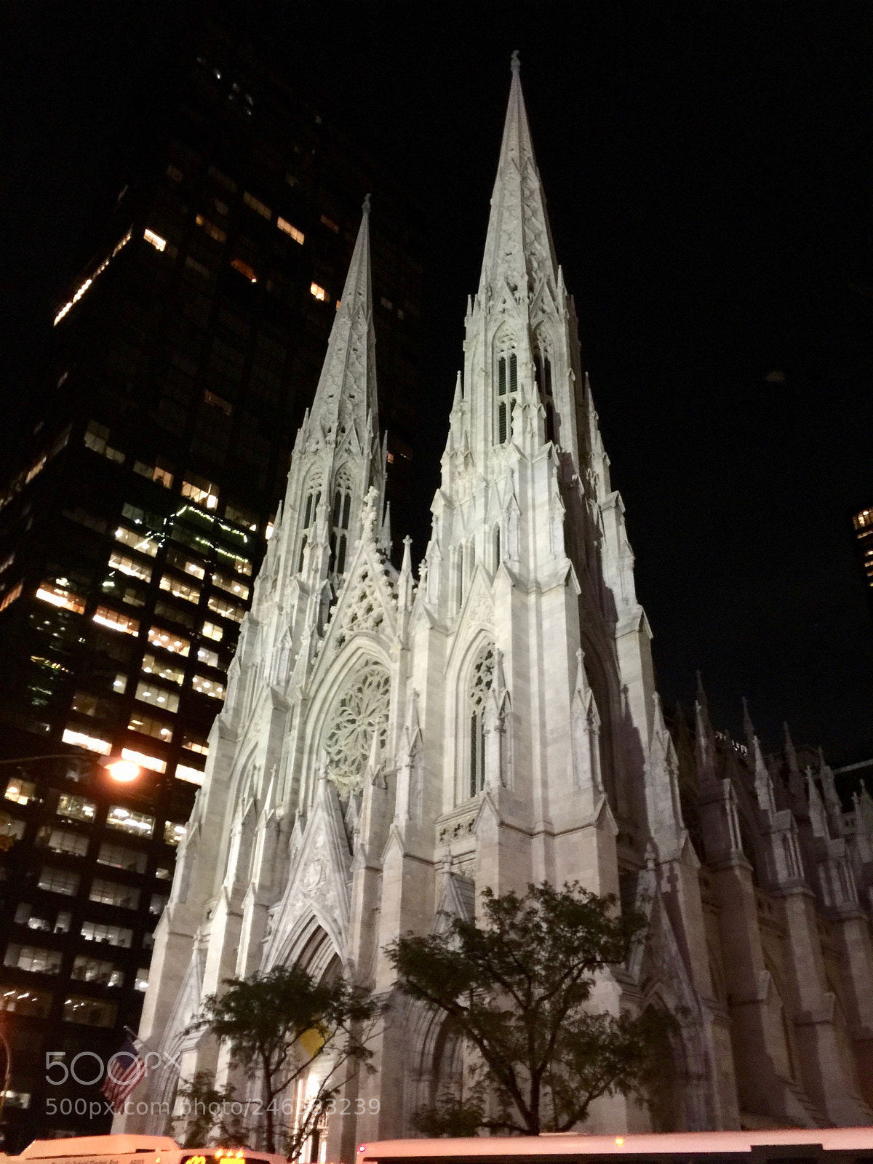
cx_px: 436
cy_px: 582
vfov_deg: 61.7
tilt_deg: +35.0
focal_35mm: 29
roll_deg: -1.3
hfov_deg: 48.2
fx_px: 975
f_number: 2.2
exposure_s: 1/4
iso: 80
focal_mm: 4.15
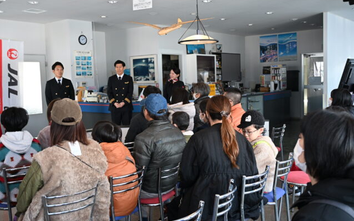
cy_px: 111
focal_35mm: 39
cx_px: 178
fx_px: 379
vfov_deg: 32.5
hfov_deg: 50.1
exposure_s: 1/125
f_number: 3.8
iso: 800
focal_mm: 25.5
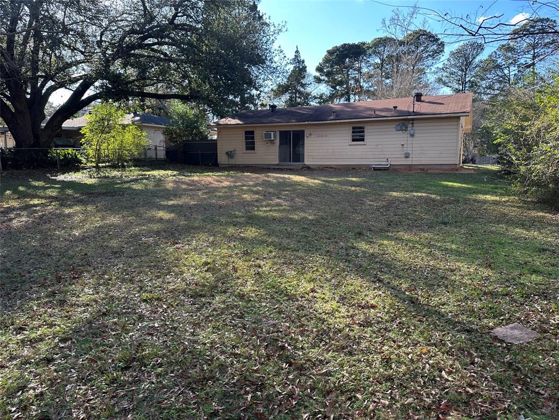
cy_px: 210
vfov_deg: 56.8
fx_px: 388
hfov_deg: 71.6
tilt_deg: -7.7
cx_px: 280
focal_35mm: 24
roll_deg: -0.5
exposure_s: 1/619
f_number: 1.78
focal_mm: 6.86
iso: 80
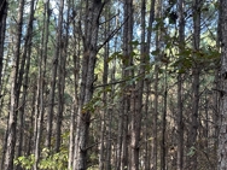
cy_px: 123
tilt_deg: +7.9
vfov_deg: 28.2
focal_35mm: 51
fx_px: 334
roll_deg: -3.1
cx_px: 101
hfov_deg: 37.5
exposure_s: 1/121
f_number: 1.78
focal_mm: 6.86
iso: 125
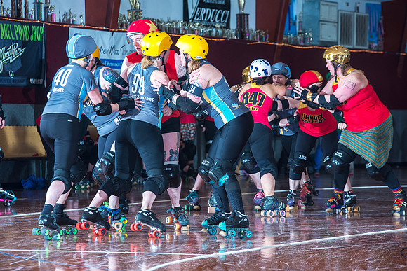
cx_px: 204
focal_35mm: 175
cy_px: 136
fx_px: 1979
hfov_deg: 11.7
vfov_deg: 7.9
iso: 800
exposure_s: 1/160
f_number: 6.3
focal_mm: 175
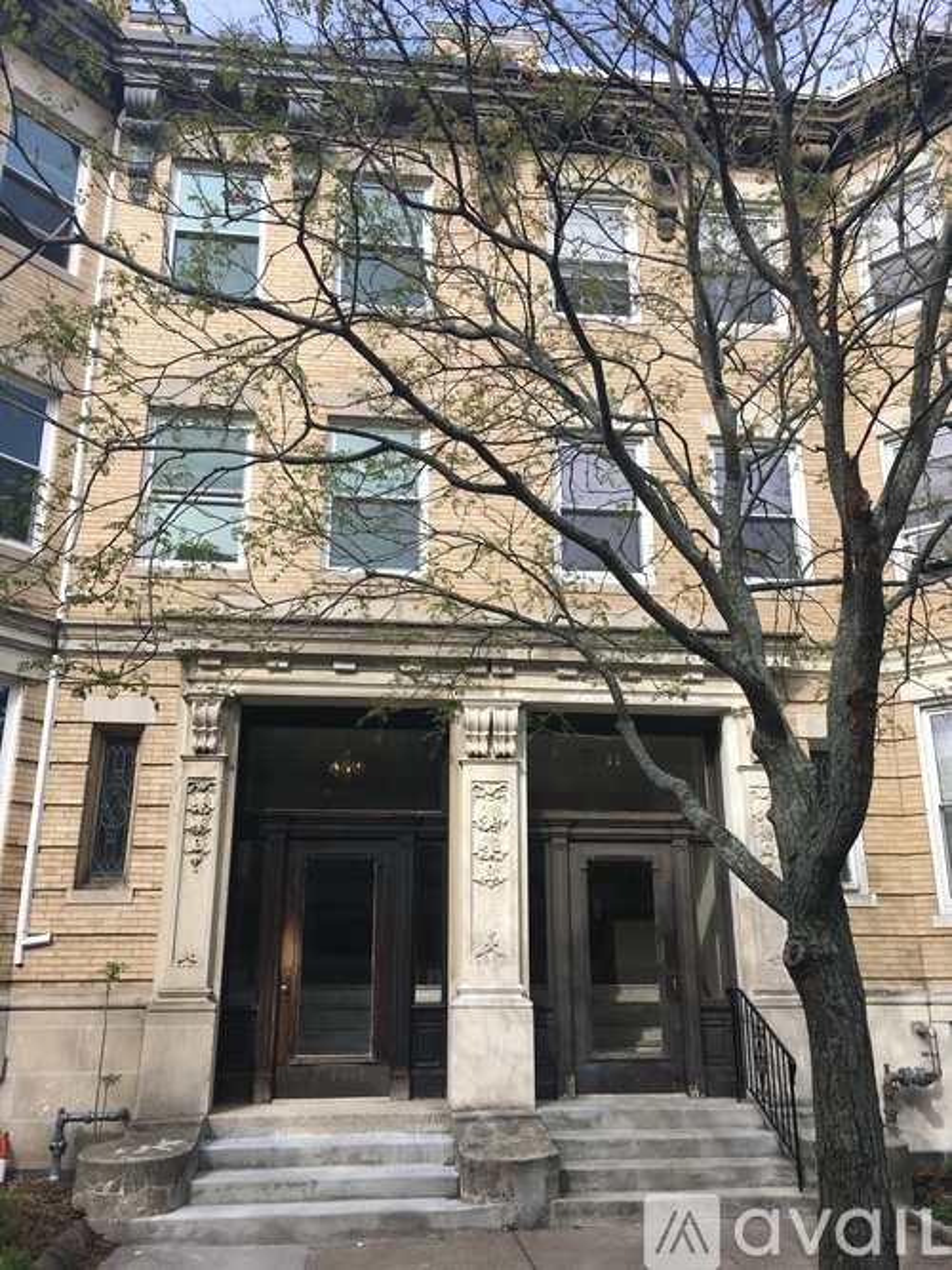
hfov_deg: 48.2
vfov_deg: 61.7
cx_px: 476
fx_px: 1064
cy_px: 635
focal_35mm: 29
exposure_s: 1/769
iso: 25
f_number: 2.2
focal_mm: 4.15
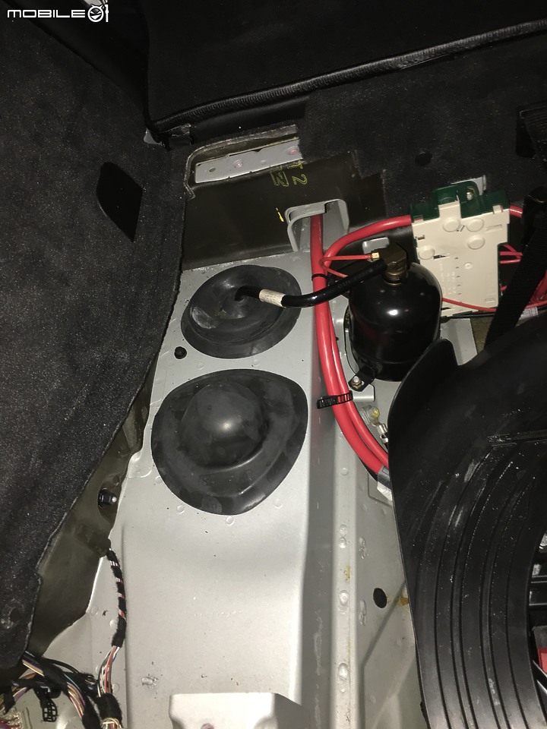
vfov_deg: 61.7
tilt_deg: -50.8
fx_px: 611
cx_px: 274
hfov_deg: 48.2
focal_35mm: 29
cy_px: 364
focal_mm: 4.15
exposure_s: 1/16
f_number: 2.2
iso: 80
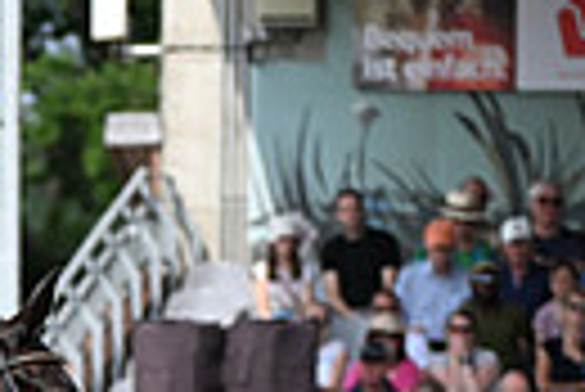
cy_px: 665
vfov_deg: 1.5
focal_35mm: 890
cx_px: -634
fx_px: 14479
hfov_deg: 2.3
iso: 320
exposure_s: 1/1250
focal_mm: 200
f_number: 5.6
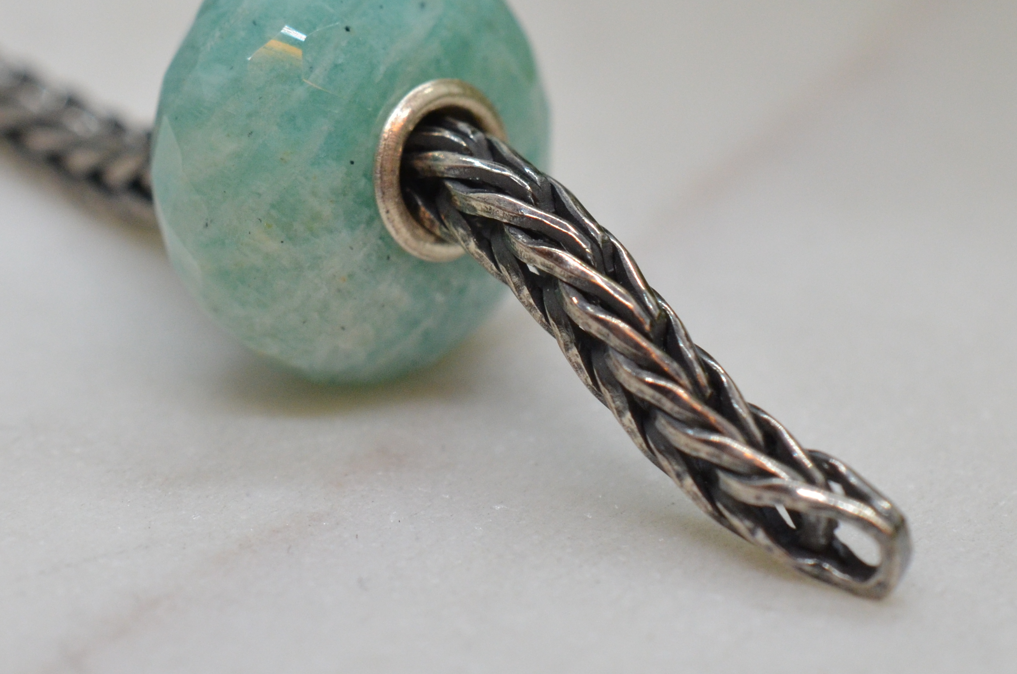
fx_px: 3327
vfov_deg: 11.5
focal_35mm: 118
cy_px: 38
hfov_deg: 17.3
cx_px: 307
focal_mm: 40
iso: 1000
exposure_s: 1/250
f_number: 9
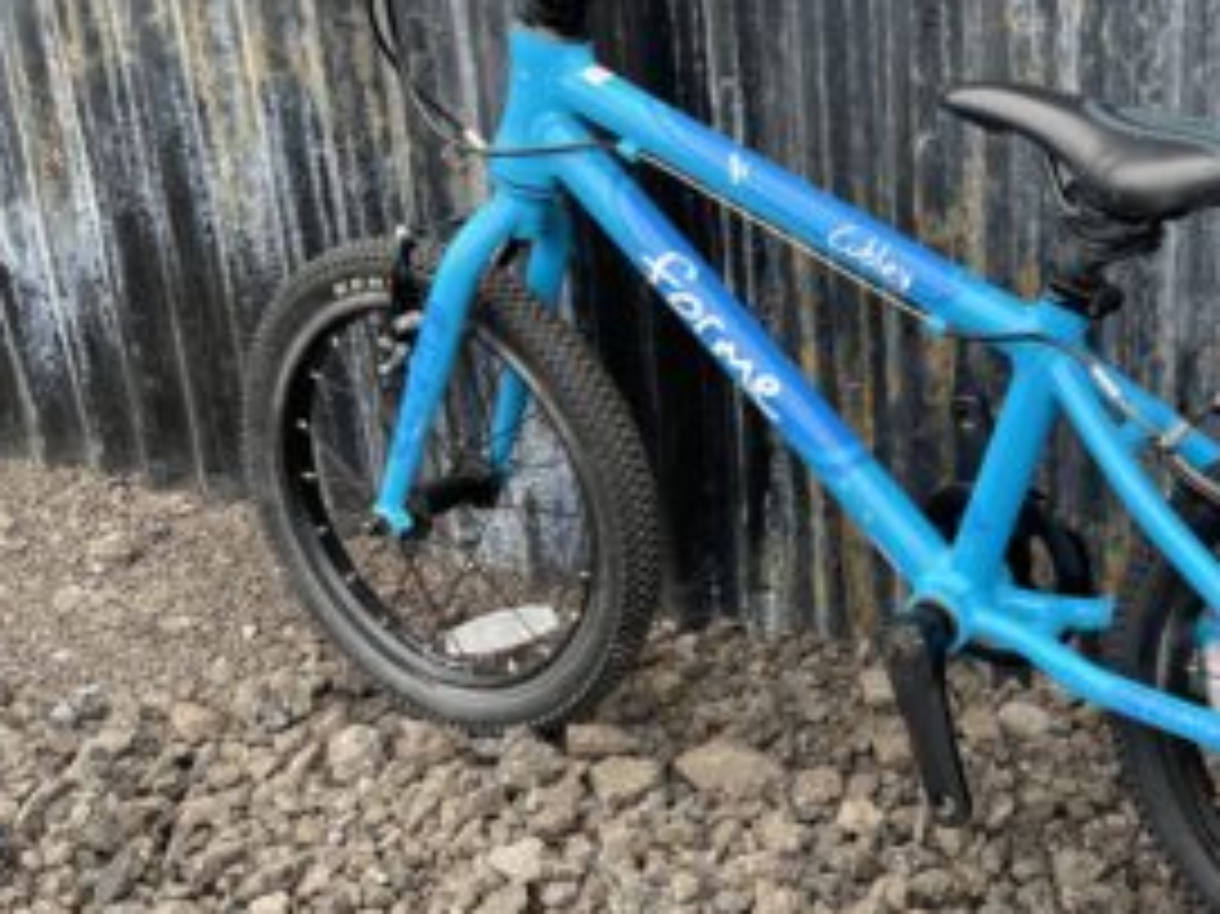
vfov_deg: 31.5
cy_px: 410
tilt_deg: -20.2
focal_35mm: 46
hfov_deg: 39.2
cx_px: 1017
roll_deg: +1.5
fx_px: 1620
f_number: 1.6
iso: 32
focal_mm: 4.2
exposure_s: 1/205
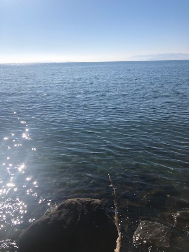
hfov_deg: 49.7
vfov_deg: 63.4
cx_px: 94
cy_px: 126
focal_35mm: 28
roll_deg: +2.1
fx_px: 204
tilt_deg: -18.4
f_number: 1.8
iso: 20
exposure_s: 1/4367
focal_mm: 3.99
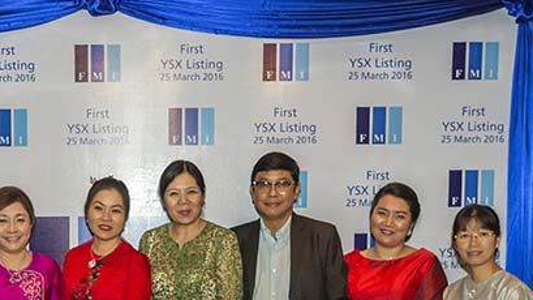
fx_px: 834
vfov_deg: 19.6
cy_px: 322
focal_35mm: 59
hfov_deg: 34.3
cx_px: 103
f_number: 4.5
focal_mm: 24
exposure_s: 1/250
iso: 640
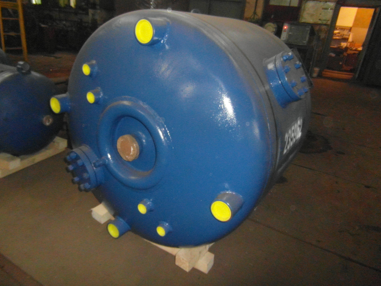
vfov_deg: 56.8
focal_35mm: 24
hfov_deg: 71.6
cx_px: 190
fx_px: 264
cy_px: 143
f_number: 3.2
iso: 640
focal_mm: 4
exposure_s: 1/30
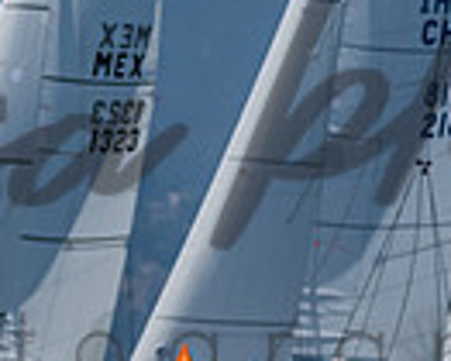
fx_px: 14560
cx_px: 548
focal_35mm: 1090
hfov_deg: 1.8
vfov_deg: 1.4
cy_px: 147
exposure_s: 1/2500
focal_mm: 155
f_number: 6.3
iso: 400
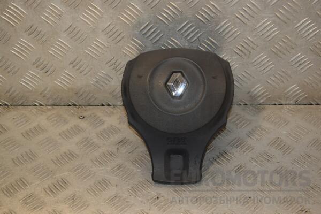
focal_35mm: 60
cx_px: 160
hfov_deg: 33.4
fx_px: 535
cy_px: 107
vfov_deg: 22.6
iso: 800
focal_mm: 40
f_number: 7.1
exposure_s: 1/200
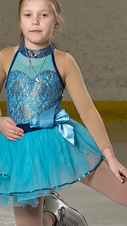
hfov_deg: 4.8
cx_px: 36
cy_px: 78
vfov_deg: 8.5
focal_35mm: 255
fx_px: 1528
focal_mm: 85
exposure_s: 1/200
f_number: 7.1
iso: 800
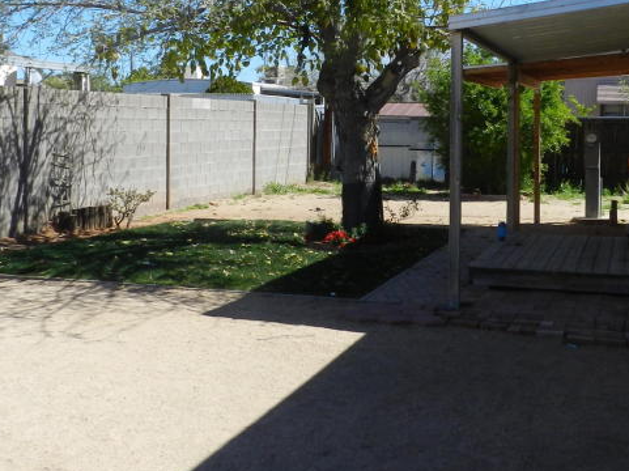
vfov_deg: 29.3
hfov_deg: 38.9
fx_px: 890
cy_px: 132
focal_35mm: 49
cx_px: 335
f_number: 4
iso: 160
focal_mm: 4
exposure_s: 1/800
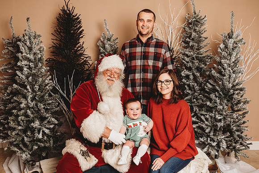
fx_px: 252
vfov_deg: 37.8
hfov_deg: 54.4
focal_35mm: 35
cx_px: 127
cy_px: 97
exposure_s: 1/160
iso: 100
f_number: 4
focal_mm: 30
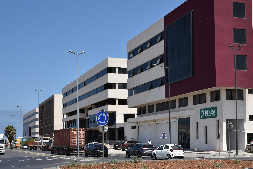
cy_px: 112
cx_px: 183
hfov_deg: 32.5
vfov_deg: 22.3
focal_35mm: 61
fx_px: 427
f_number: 4
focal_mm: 27
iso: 100
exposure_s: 1/1250
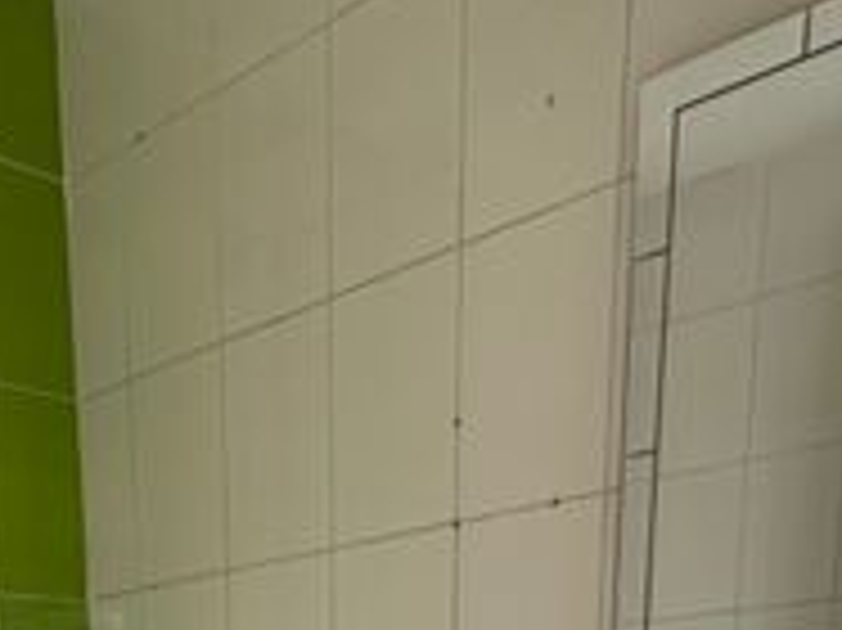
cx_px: 182
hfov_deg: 37.0
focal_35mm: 50
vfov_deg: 20.9
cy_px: 1107
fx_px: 1215
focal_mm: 2.22
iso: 125
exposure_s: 1/99
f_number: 2.2
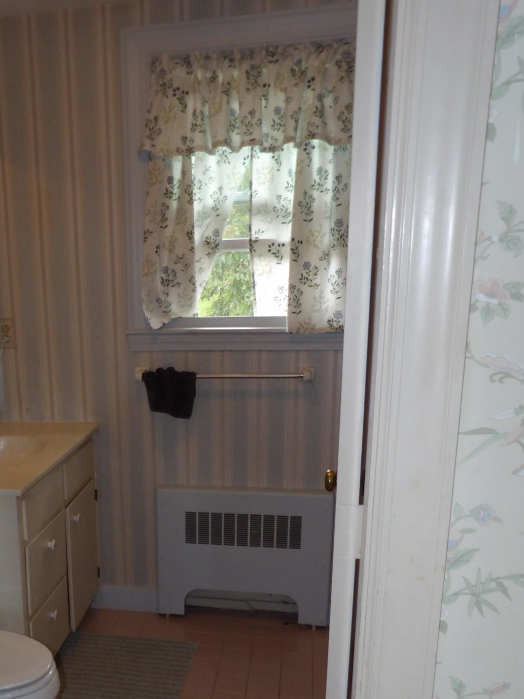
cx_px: 103
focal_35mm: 39
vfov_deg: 46.7
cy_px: 496
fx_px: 787
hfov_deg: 35.6
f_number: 3.2
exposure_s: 1/33
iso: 200
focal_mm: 4.3
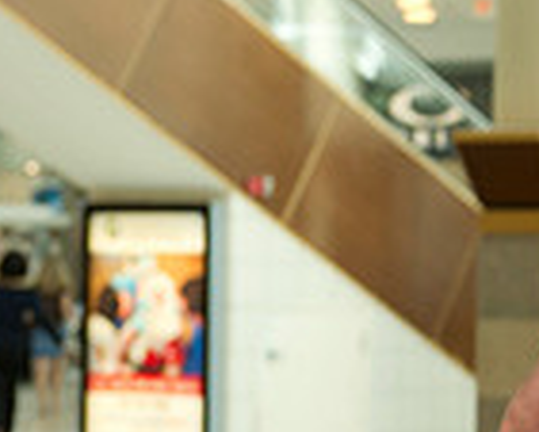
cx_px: 1082
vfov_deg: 6.9
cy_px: 271
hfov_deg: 8.2
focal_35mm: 224
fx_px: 3576
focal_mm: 58
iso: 1250
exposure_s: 1/200
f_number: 6.3
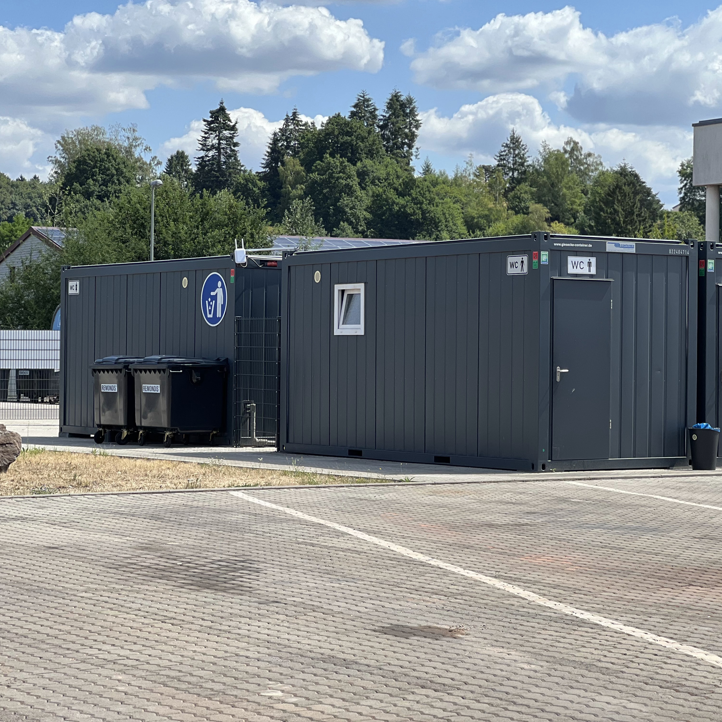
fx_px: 2147
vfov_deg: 19.1
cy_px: 360
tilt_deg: +1.0
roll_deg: -0.3
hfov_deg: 19.0
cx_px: 457
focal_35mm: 91
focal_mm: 9
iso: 32
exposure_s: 1/348
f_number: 2.8
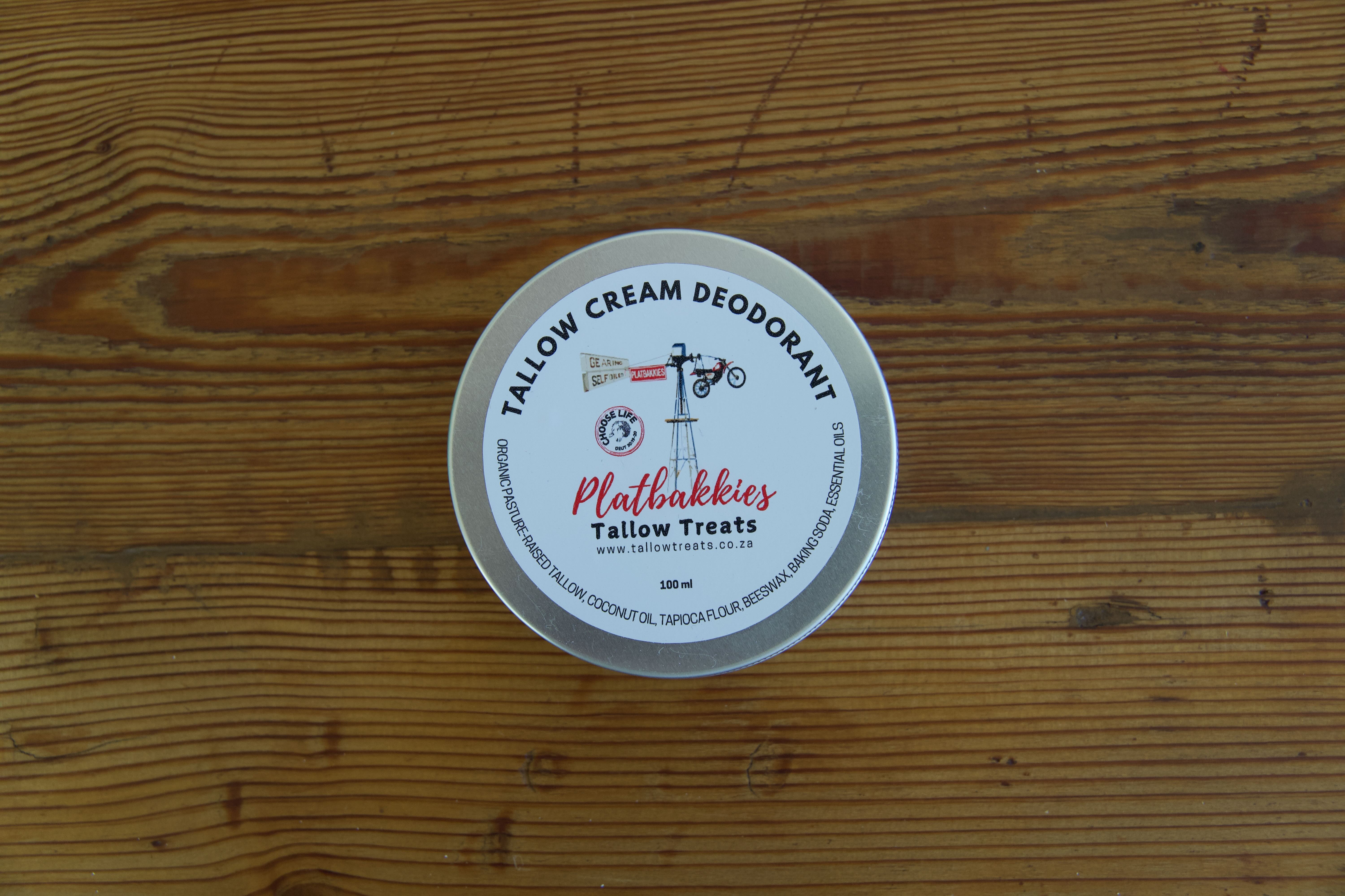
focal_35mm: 30
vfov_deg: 43.6
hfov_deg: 61.9
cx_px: 672
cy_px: 448
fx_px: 1121
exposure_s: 1/160
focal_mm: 20
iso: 500
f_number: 4
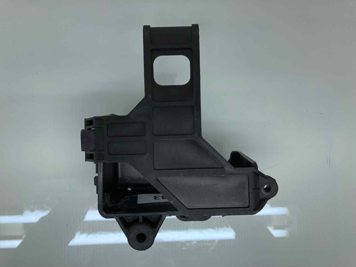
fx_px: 298
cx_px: 178
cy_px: 134
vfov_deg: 48.2
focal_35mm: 29
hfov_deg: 61.7
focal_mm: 3.99
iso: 40
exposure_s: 1/100
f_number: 1.8
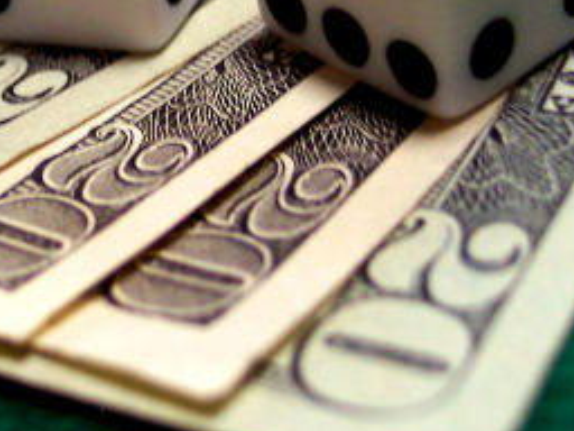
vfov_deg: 15.8
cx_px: 112
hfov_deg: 21.0
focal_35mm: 92
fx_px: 1526
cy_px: 29
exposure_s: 1/45
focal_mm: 8
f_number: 2.8
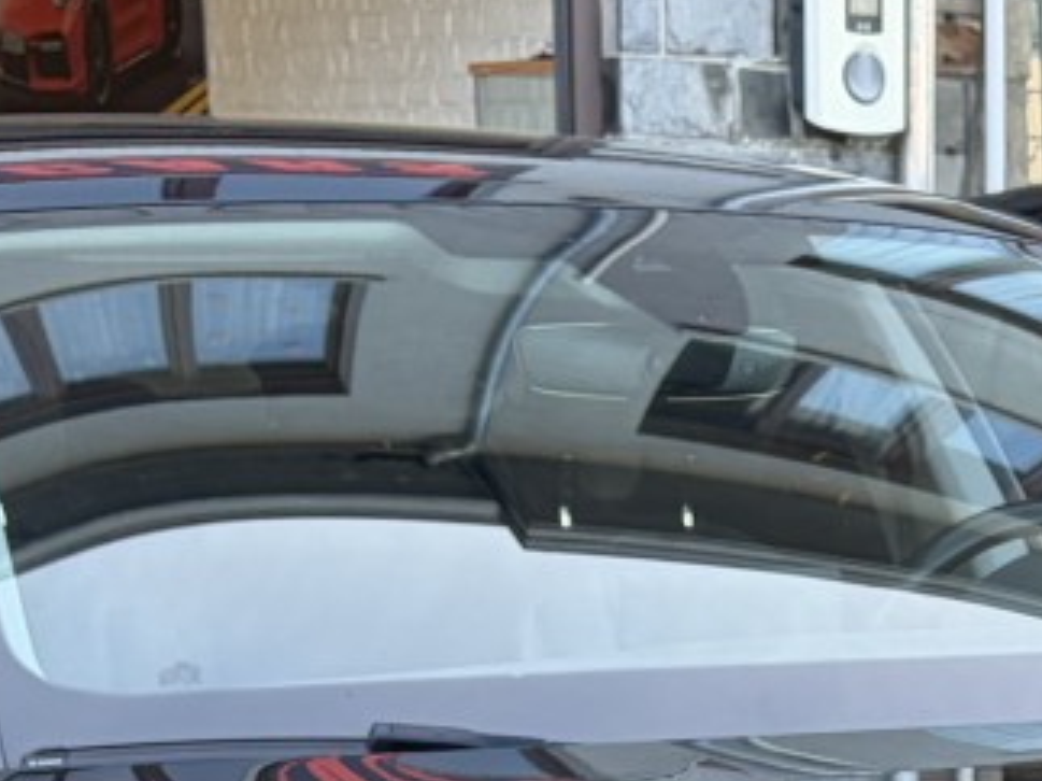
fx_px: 3490
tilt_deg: -11.7
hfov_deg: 16.4
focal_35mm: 116
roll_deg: -2.9
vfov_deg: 11.8
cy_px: 1391
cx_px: 1213
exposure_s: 1/179
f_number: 1.6
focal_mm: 5.96
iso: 50
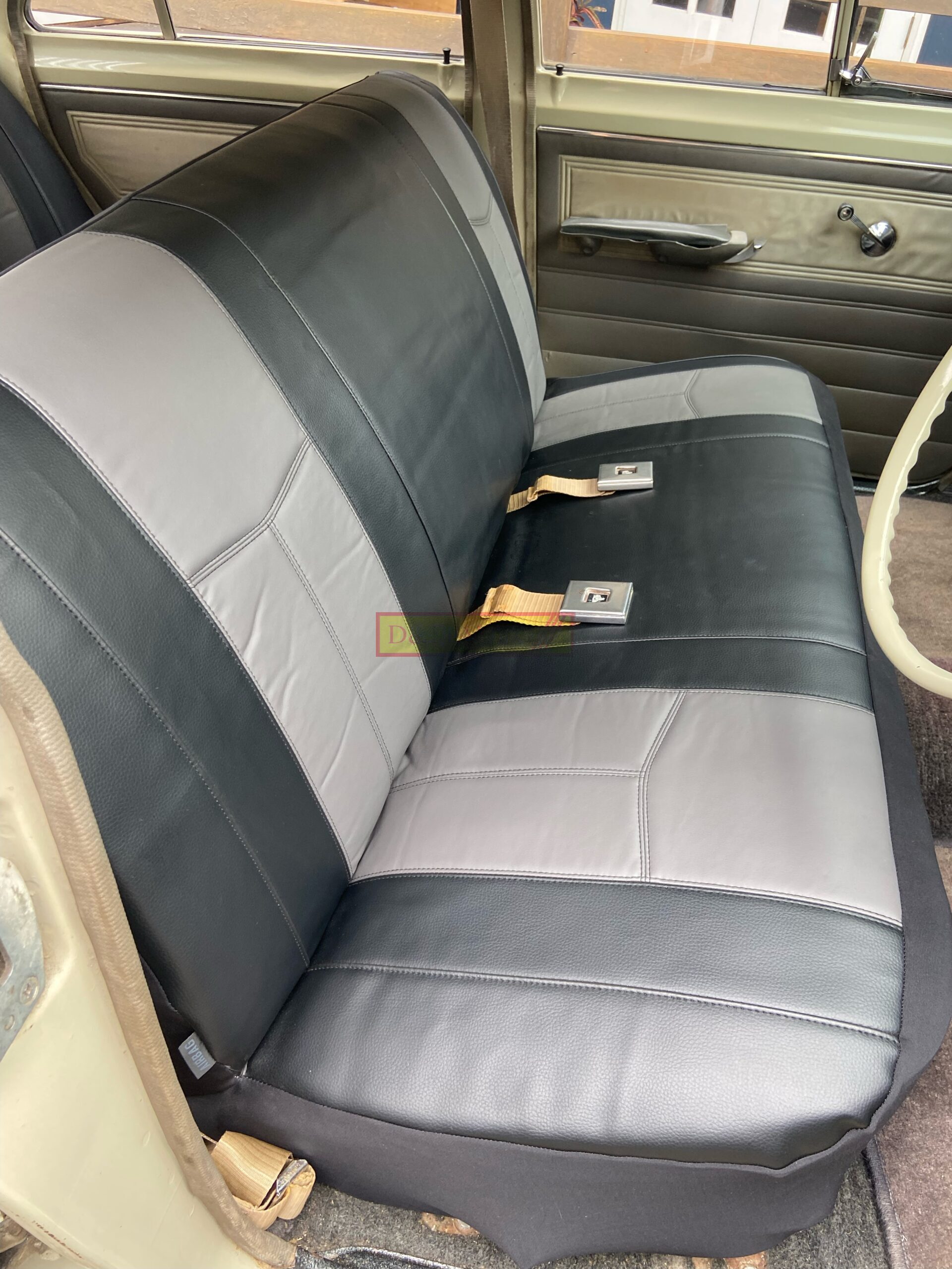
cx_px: 476
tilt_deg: -40.0
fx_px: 953
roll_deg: -4.3
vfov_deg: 67.3
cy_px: 634
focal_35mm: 26
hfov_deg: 53.1
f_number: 1.8
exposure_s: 1/121
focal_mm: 4.25
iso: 125
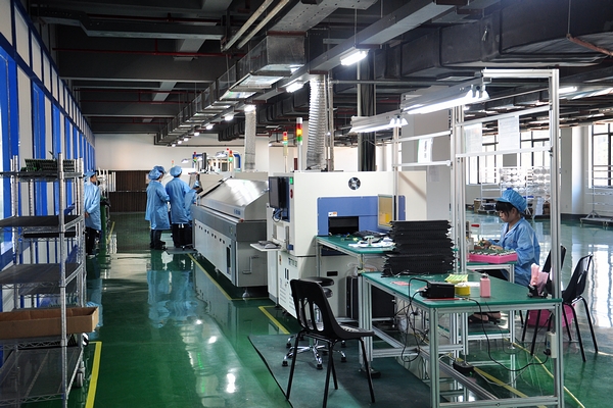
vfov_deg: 31.9
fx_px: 715
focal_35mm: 42
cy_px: 204
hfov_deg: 46.4
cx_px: 306
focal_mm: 28
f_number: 4
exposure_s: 1/20
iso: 320
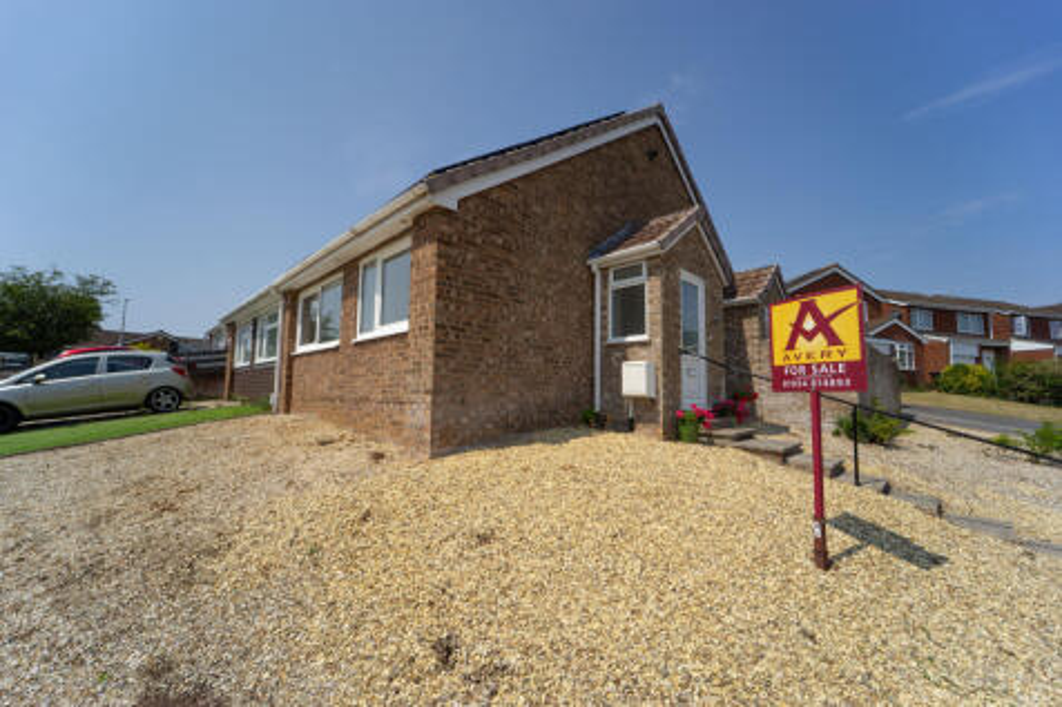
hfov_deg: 104.3
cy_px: 354
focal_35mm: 14
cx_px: 531
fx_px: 413
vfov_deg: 81.2
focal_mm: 14
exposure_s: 1/250
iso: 100
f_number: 11
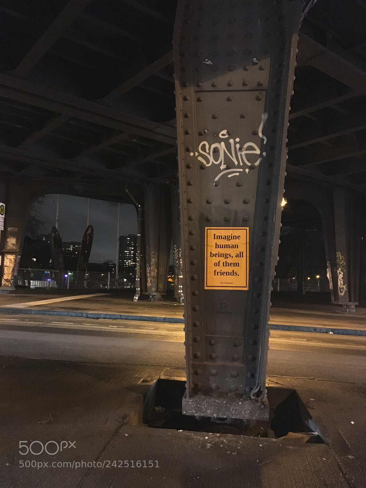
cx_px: 183
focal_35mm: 29
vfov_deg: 61.7
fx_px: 409
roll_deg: -1.9
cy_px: 244
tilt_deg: +4.1
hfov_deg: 48.2
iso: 800
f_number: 2.2
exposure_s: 1/17
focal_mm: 4.15
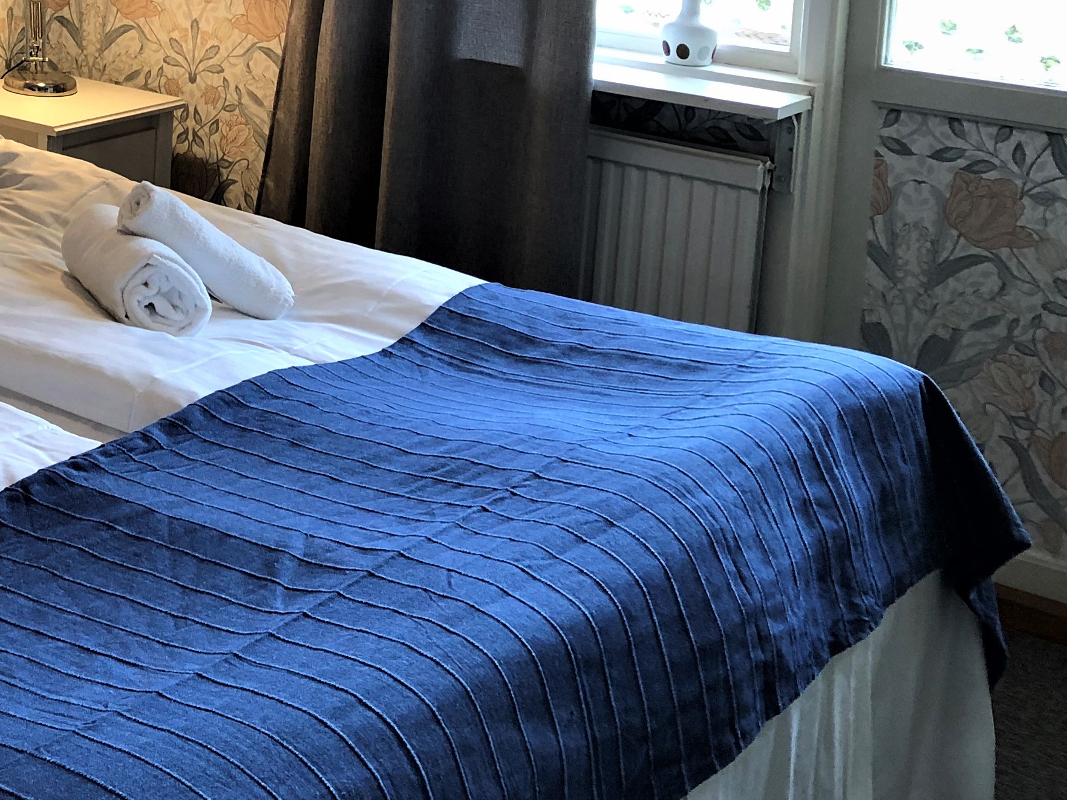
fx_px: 1973
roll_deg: -1.4
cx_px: -123
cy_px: -39
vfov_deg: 21.9
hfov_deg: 27.5
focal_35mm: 64
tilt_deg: -7.1
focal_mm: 4
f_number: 1.8
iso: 40
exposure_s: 1/33
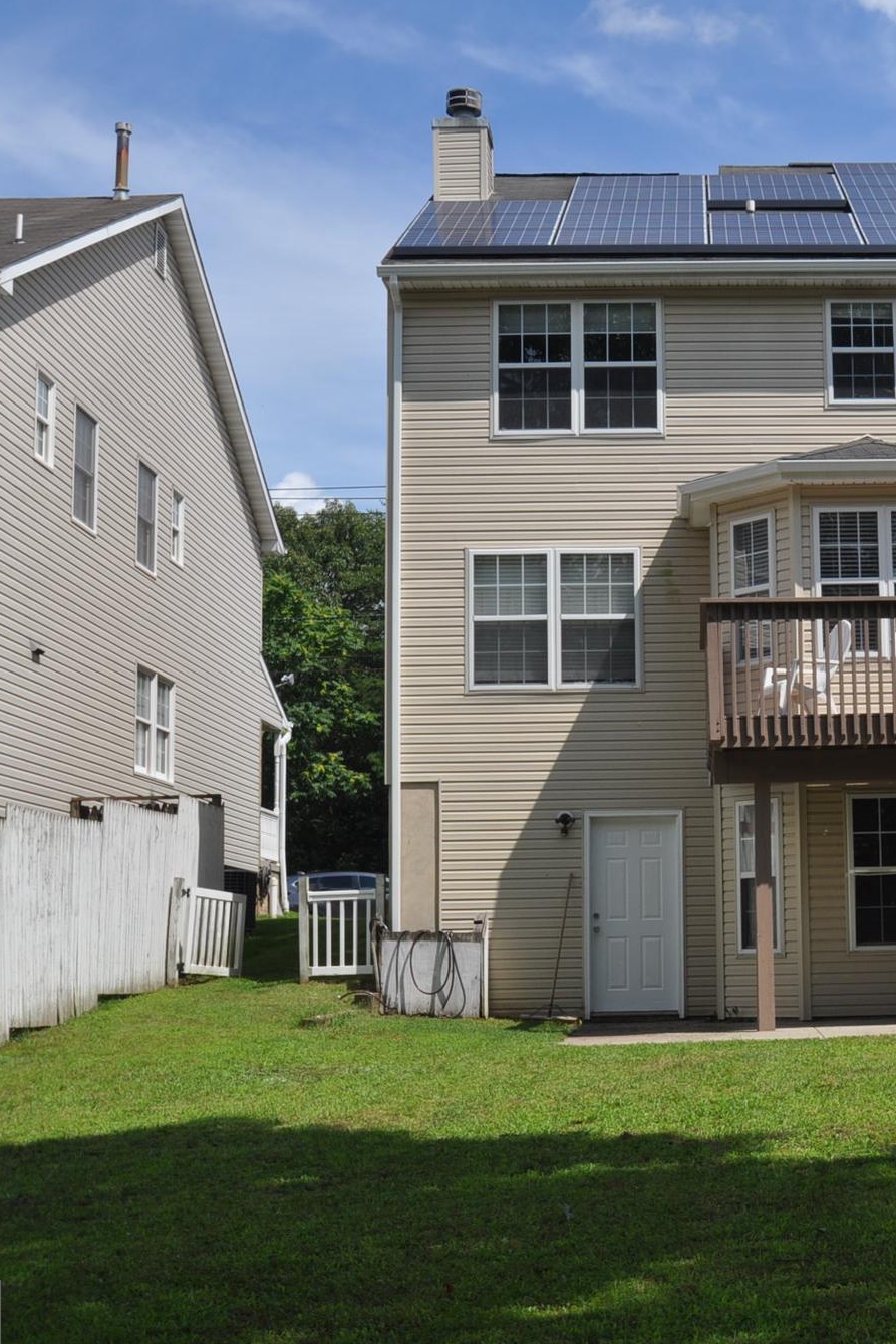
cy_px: 669
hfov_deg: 23.9
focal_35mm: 55
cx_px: 807
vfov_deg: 36.2
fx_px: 2053
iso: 200
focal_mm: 24
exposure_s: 1/400
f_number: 10
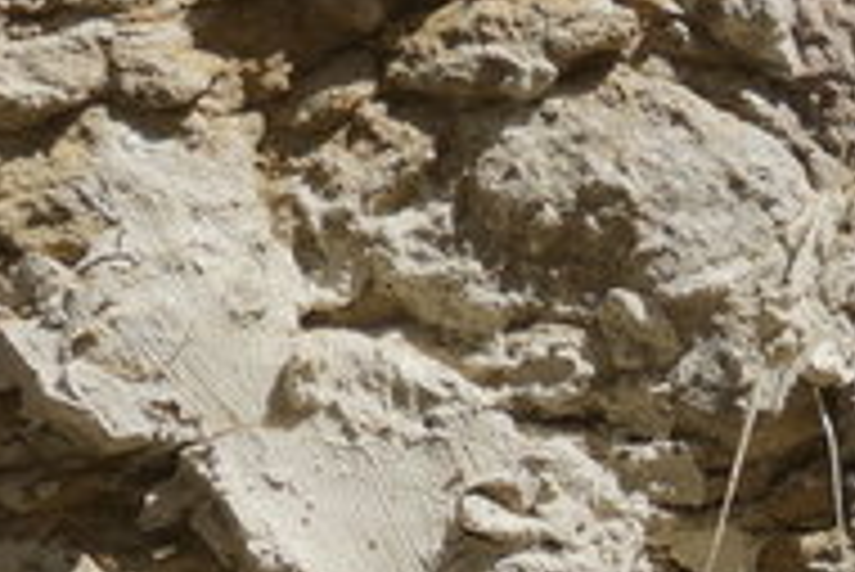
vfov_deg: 3.1
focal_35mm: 441
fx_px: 10481
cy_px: 1130
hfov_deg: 4.7
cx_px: 927
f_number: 5.6
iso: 50
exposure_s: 1/500
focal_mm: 70
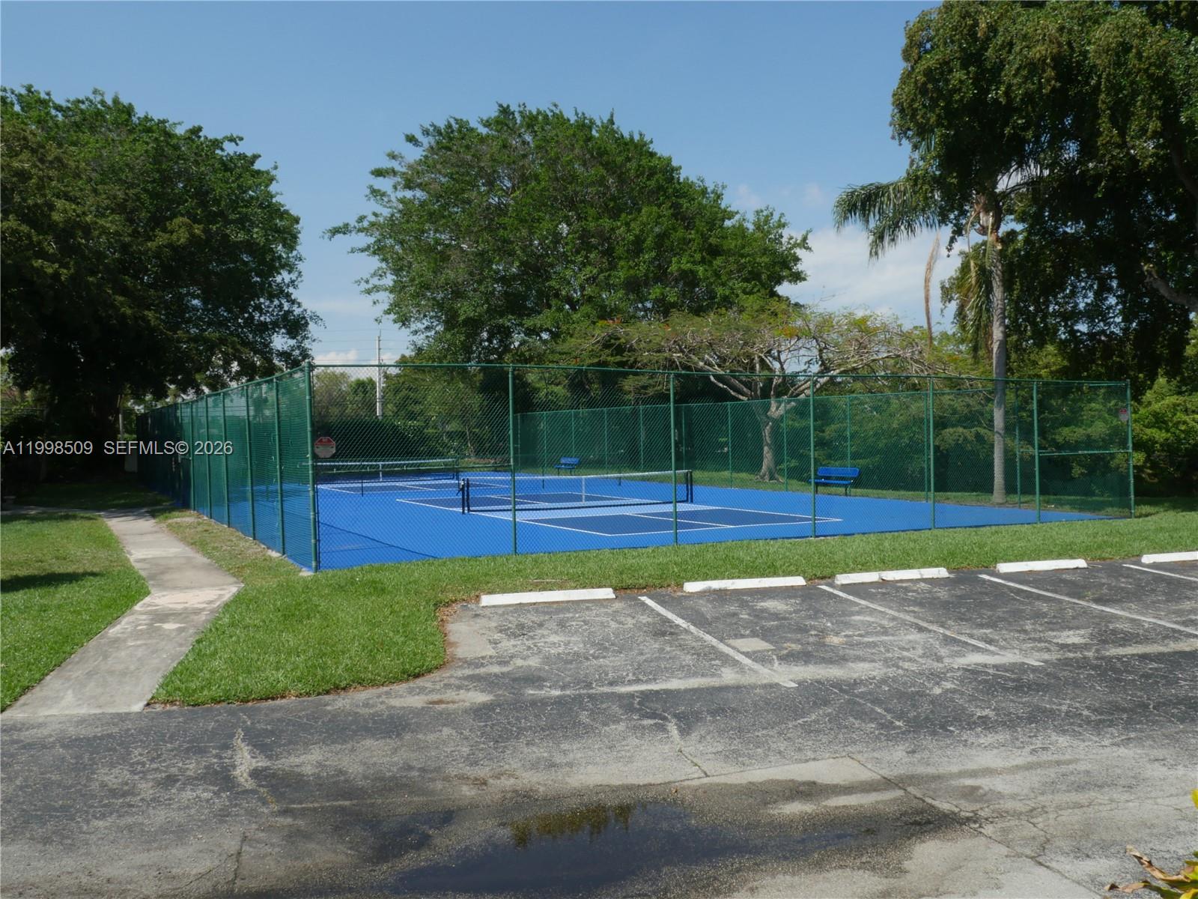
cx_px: 599
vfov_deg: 49.7
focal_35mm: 28
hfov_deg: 63.4
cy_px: 450
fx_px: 969
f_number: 18
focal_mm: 14
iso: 200
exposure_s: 1/80
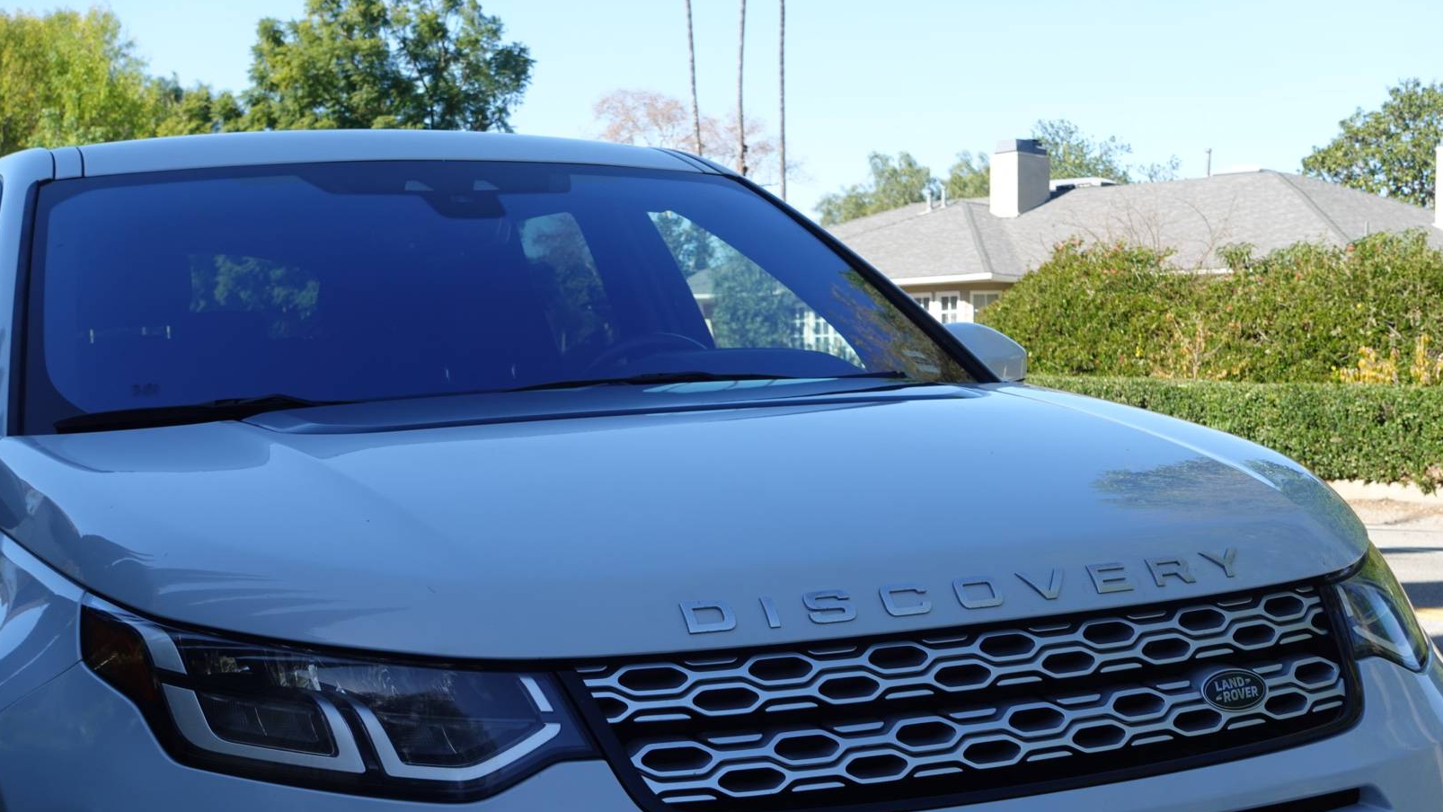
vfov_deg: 20.7
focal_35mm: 58
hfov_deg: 36.0
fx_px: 2220
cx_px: 722
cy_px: 438
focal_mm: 20.52
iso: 125
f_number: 5.6
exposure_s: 1/200
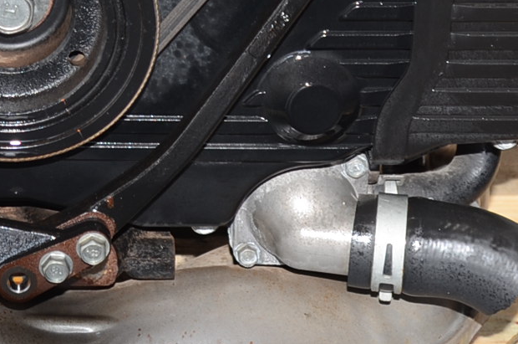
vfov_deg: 8.6
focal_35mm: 155
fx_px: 2226
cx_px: -10
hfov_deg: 13.1
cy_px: -203
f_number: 5
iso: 100
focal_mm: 26
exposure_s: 1/60
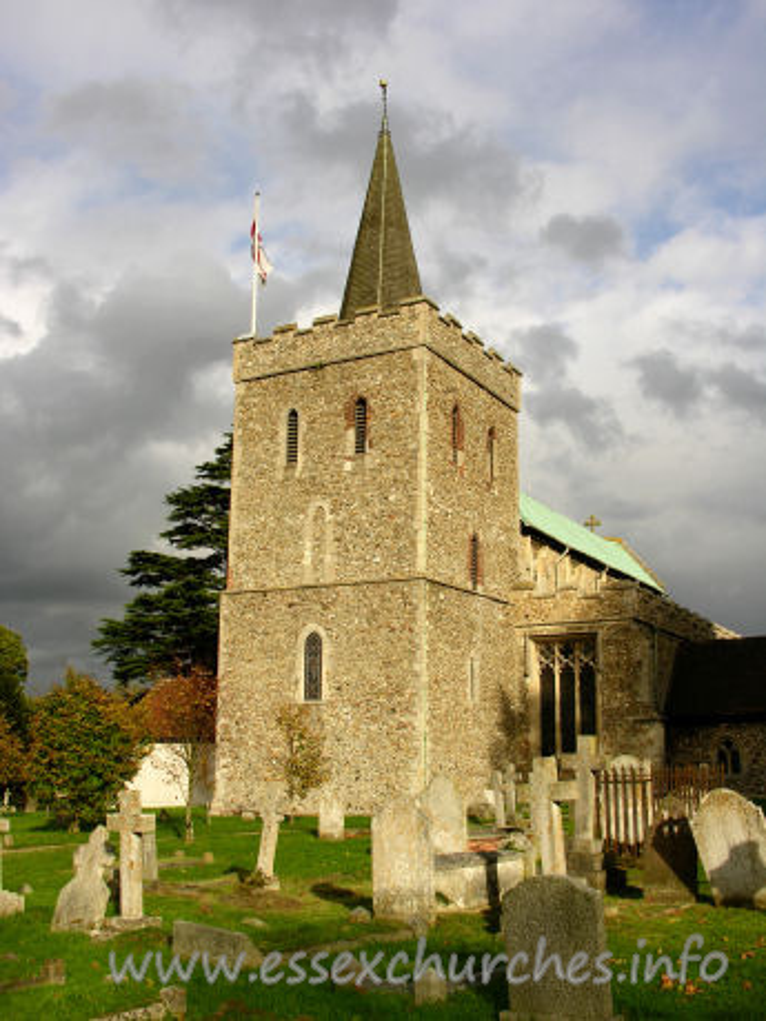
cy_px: 510
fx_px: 1092
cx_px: 383
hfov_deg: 38.7
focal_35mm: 37
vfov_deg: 50.1
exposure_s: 1/164
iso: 50
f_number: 5.6
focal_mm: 9.5
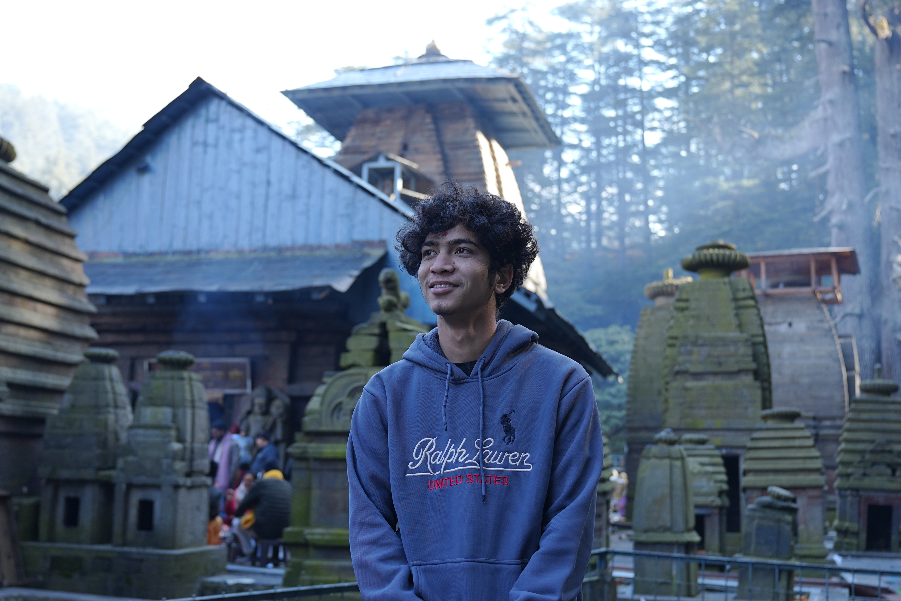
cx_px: 450
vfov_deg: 31.9
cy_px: 300
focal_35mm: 42
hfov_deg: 46.4
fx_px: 1051
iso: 160
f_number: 2.8
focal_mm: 28
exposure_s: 1/160
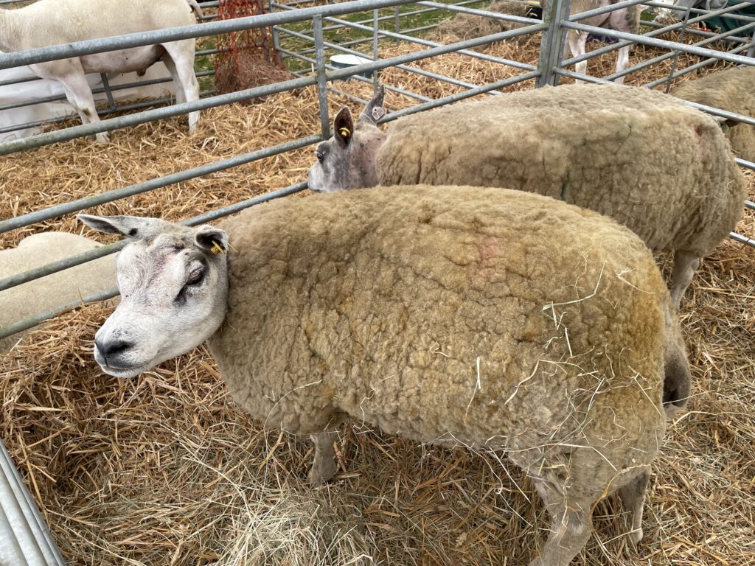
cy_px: 283
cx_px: 378
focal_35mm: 26
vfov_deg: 53.1
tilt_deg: -37.9
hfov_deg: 67.3
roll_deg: +3.2
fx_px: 567
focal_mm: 4.2
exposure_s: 1/121
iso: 50
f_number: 1.6
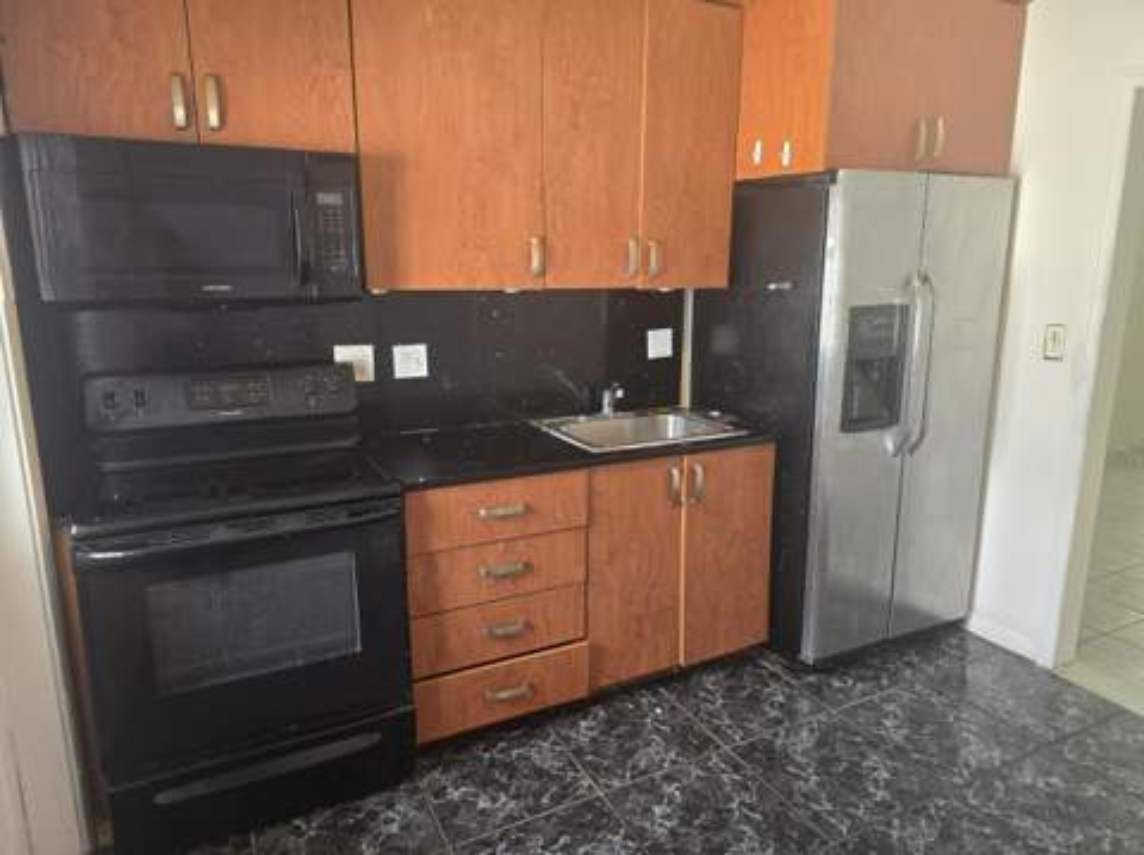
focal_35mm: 23
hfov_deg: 74.0
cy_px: 428
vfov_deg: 58.8
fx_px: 759
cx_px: 572
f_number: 1.7
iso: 250
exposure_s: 1/120
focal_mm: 6.3
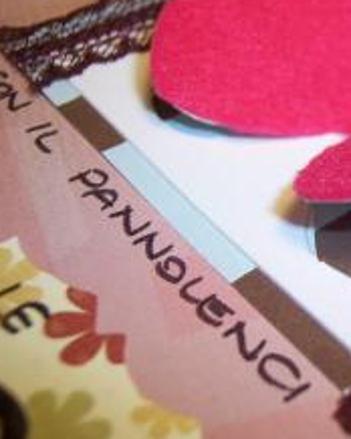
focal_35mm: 70
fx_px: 910
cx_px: 389
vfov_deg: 27.2
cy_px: 209
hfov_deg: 20.7
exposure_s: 1/60
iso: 100
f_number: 2.8
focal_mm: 8
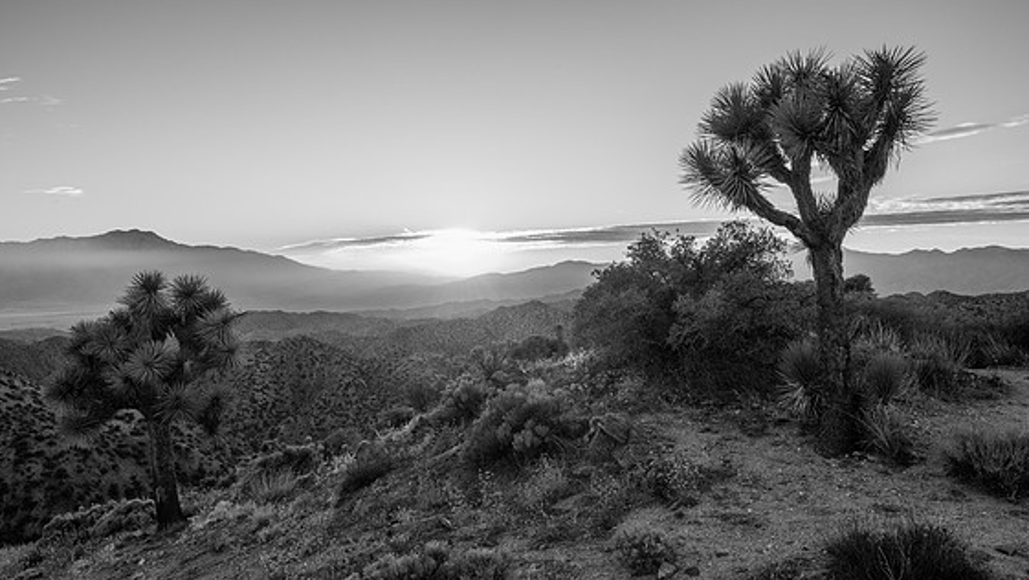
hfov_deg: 71.9
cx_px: 499
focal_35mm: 26
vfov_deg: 44.4
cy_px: 315
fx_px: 710
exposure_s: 1/100
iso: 400
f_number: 13
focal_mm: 24
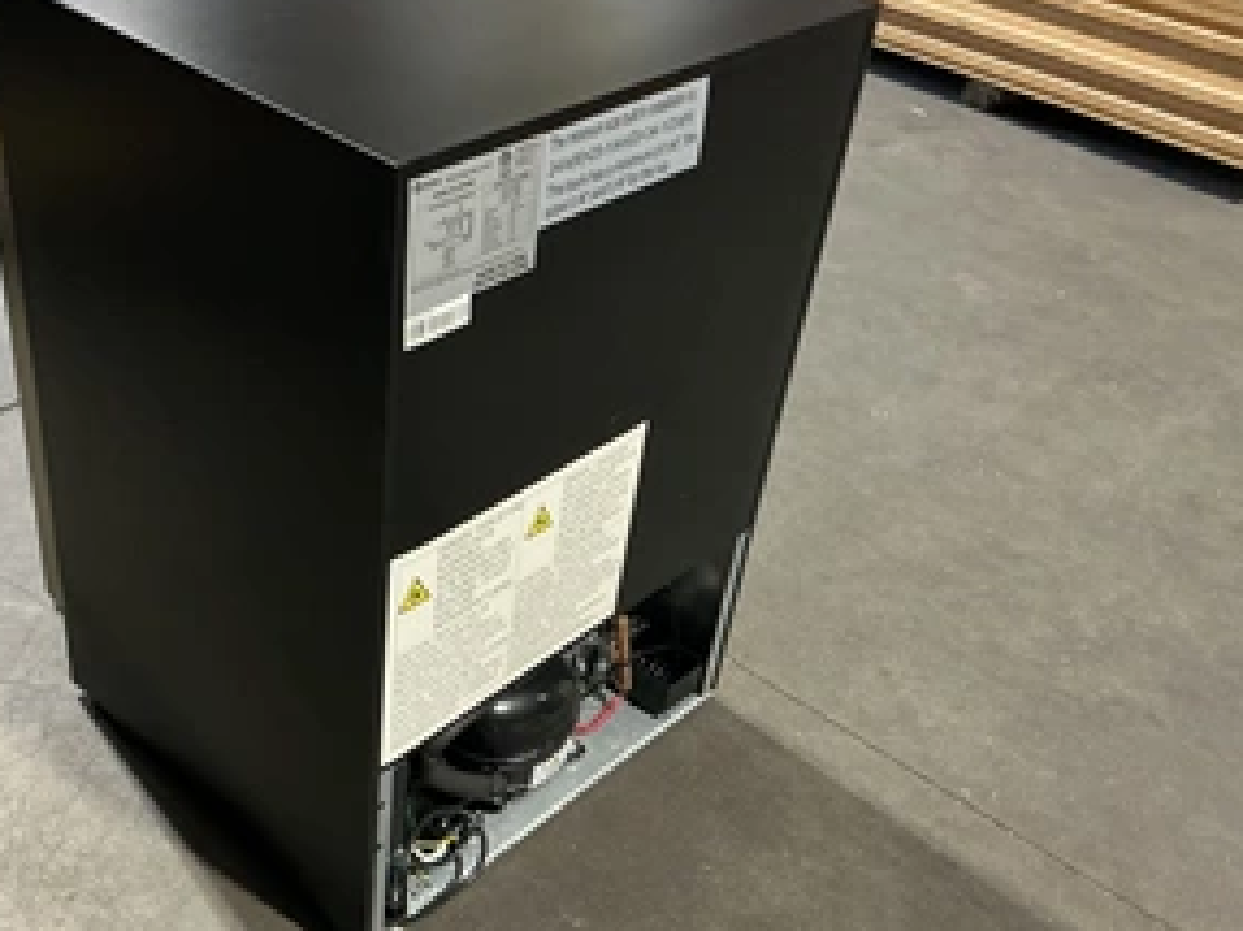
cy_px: 515
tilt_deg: -36.3
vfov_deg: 36.8
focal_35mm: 39
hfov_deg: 47.2
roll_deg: -3.5
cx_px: 420
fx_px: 1400
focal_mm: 3
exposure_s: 1/60
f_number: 1.8
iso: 250
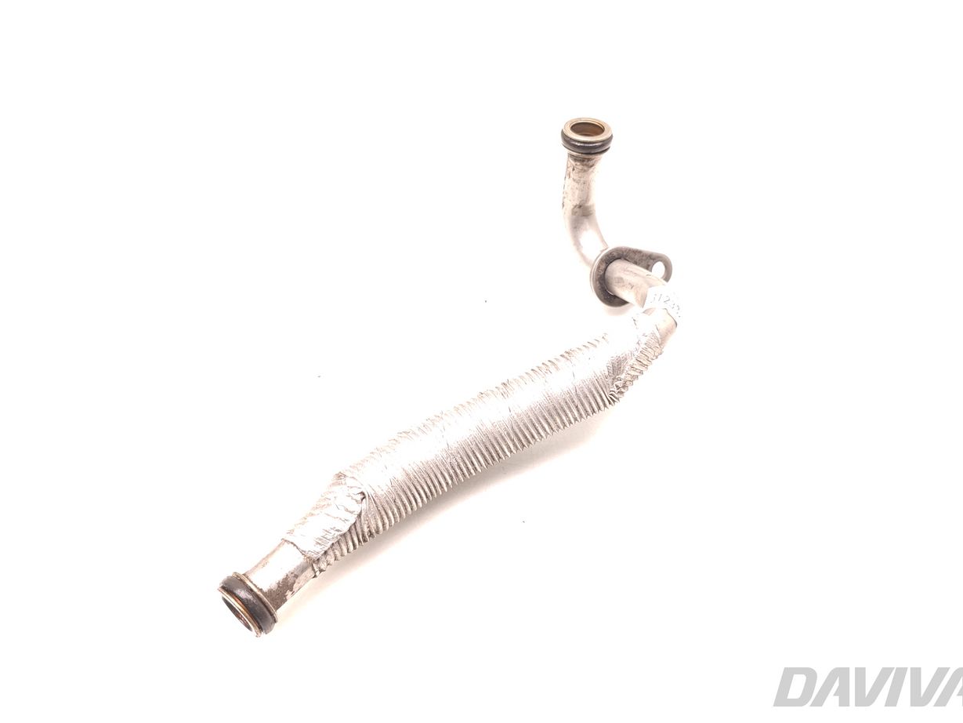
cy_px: 354
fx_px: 696
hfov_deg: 69.4
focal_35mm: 25
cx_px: 495
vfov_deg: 54.9
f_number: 1.89
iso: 200
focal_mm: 5.89
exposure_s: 1/80
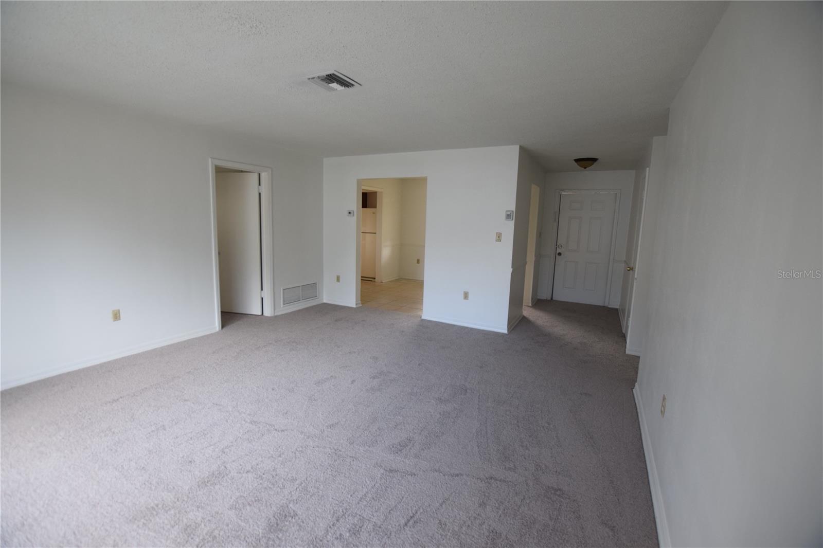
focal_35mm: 15
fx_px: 343
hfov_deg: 100.4
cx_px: 412
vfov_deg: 77.3
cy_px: 274
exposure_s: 1/60
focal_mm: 10
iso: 450
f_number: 4
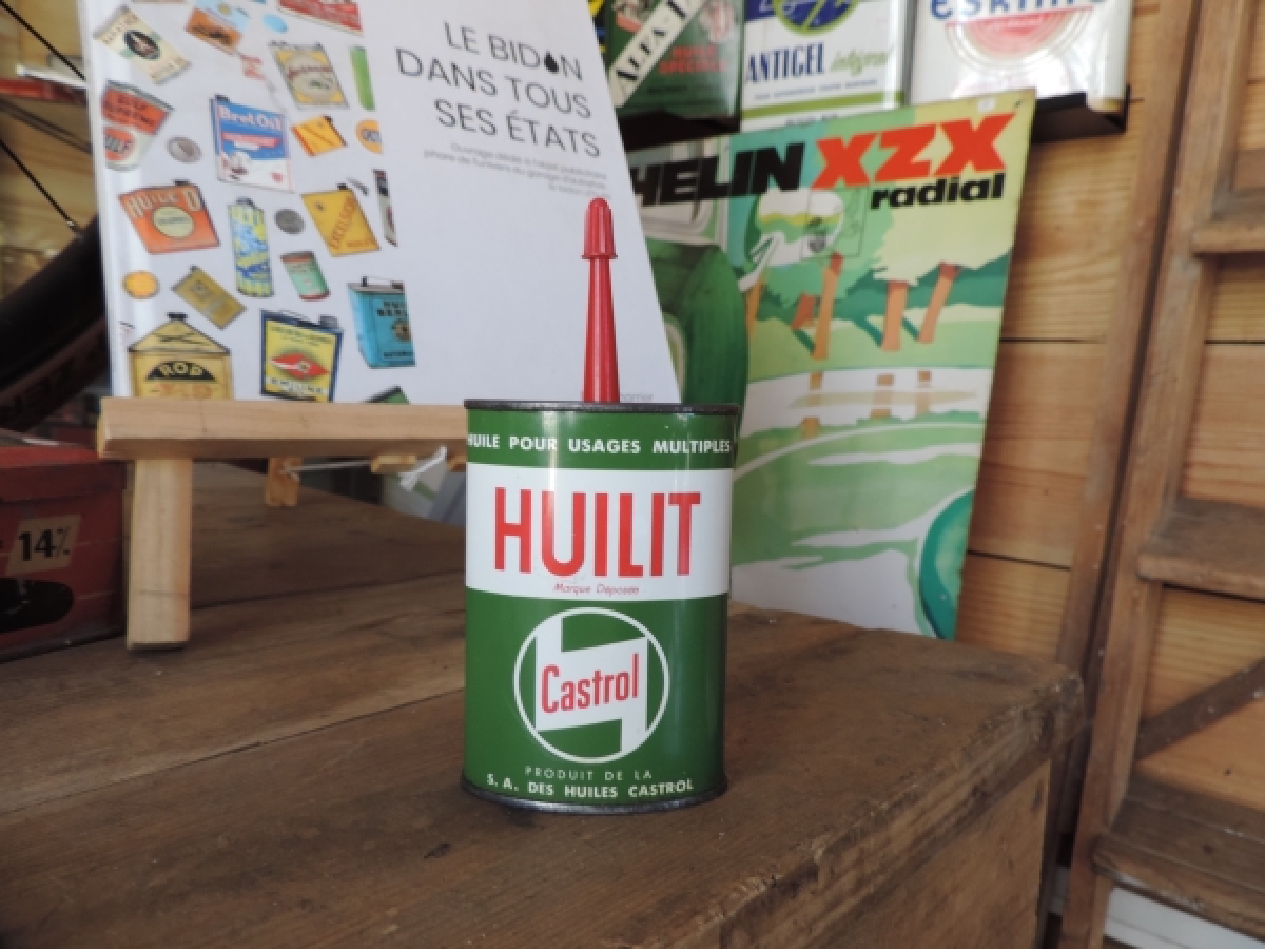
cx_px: 632
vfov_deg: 56.8
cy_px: 474
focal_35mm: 24
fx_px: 877
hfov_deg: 71.6
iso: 160
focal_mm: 4.3
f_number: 3
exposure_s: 1/30
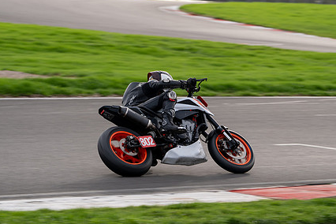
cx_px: 174
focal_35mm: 218
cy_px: 138
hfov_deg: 9.4
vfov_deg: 6.3
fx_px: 2035
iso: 160
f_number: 5
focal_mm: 160
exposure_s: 1/400
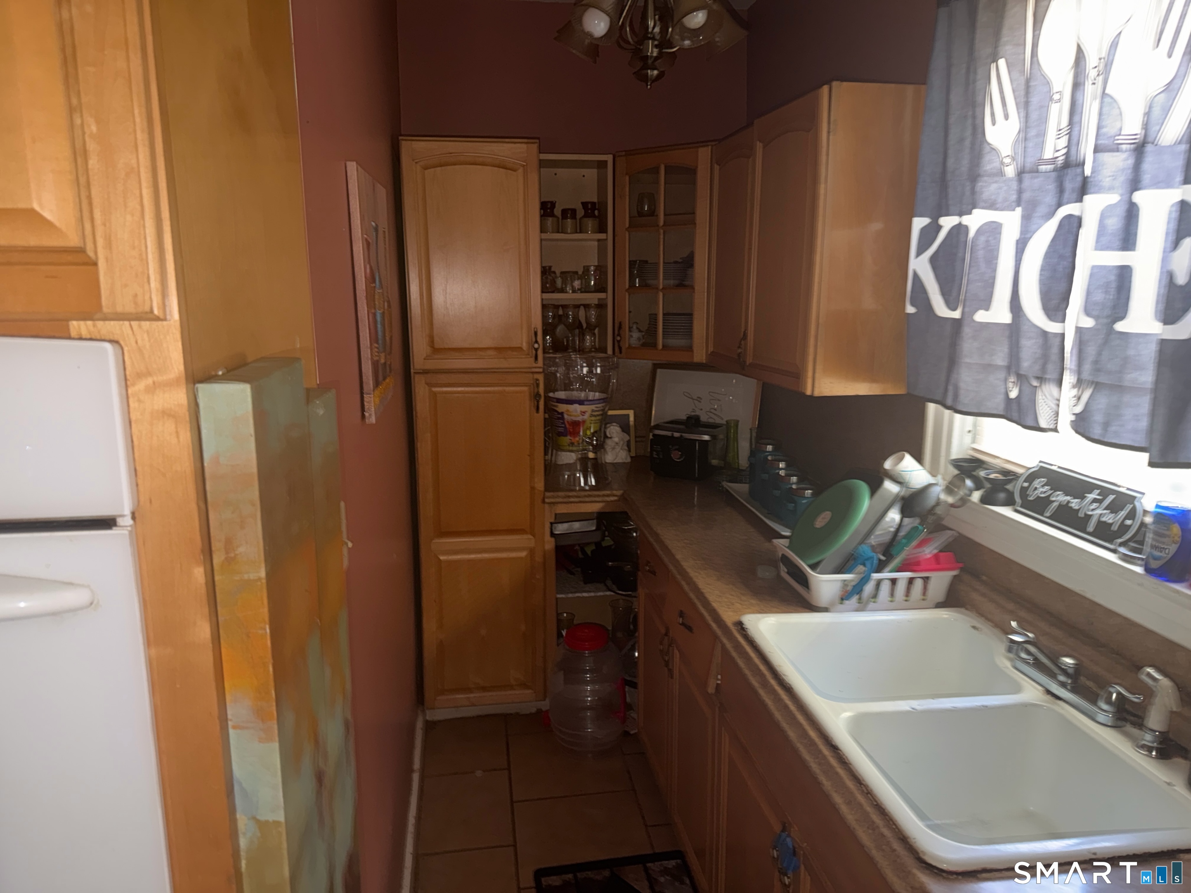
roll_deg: +0.6
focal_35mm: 24
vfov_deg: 56.8
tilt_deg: -11.1
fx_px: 826
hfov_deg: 71.6
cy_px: 446
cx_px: 596
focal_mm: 6.76
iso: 64
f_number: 1.78
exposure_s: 1/4
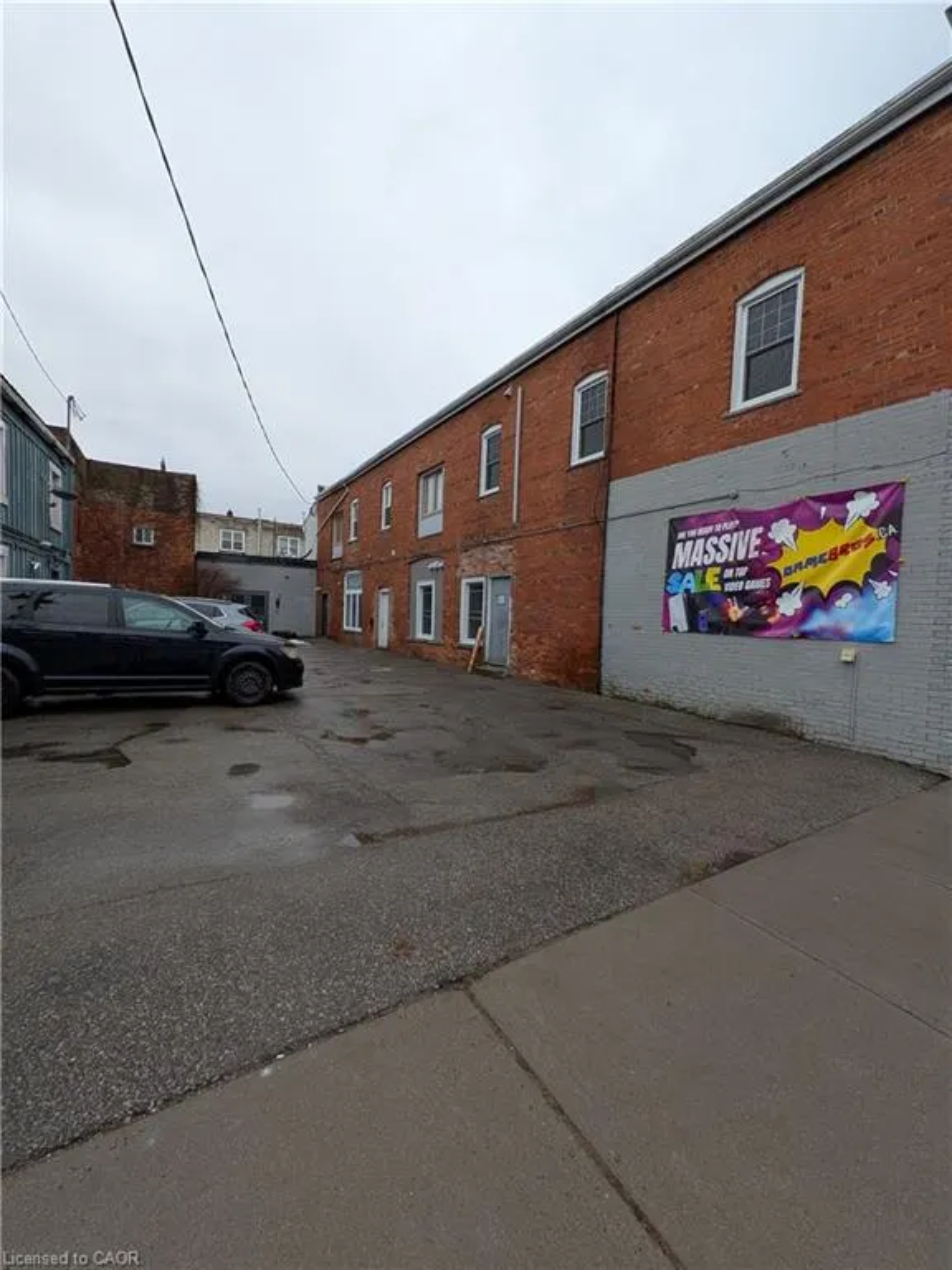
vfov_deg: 106.2
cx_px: 476
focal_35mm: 13
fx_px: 477
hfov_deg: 89.9
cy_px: 635
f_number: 2.2
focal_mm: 1.54
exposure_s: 1/332
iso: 33
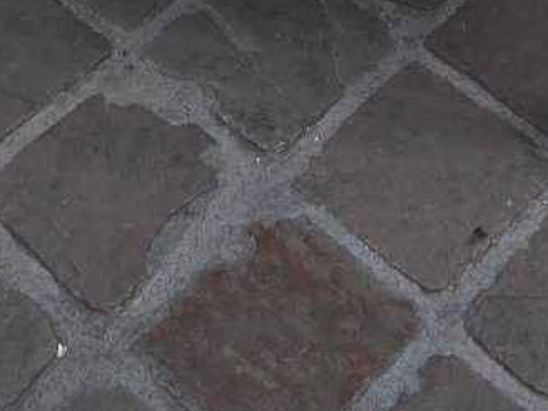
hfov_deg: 17.6
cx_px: 434
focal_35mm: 111
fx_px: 1753
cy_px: -528
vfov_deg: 11.4
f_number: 5
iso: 200
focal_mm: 21
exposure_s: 1/250
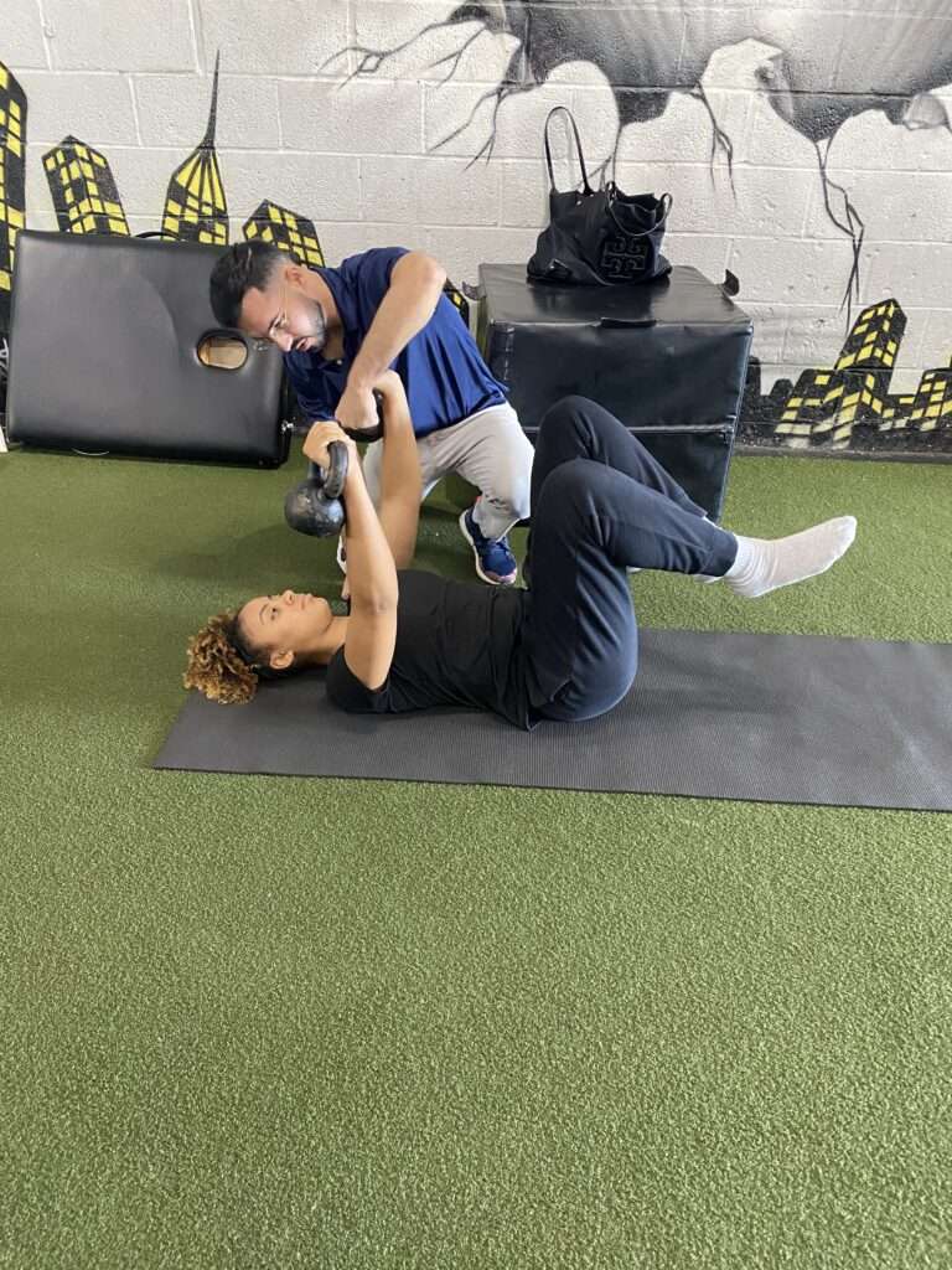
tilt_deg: -30.7
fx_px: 953
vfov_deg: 67.3
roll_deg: -2.0
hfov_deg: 53.1
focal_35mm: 26
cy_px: 635
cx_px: 476
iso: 500
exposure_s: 1/40
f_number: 1.8
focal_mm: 4.25
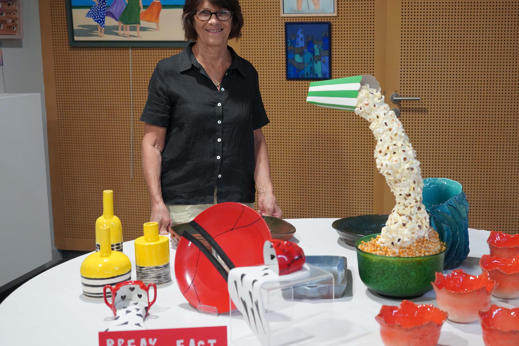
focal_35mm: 47
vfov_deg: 28.6
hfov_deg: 41.7
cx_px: 319
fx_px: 678
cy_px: 154
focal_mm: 38
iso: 5000
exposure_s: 1/160
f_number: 4
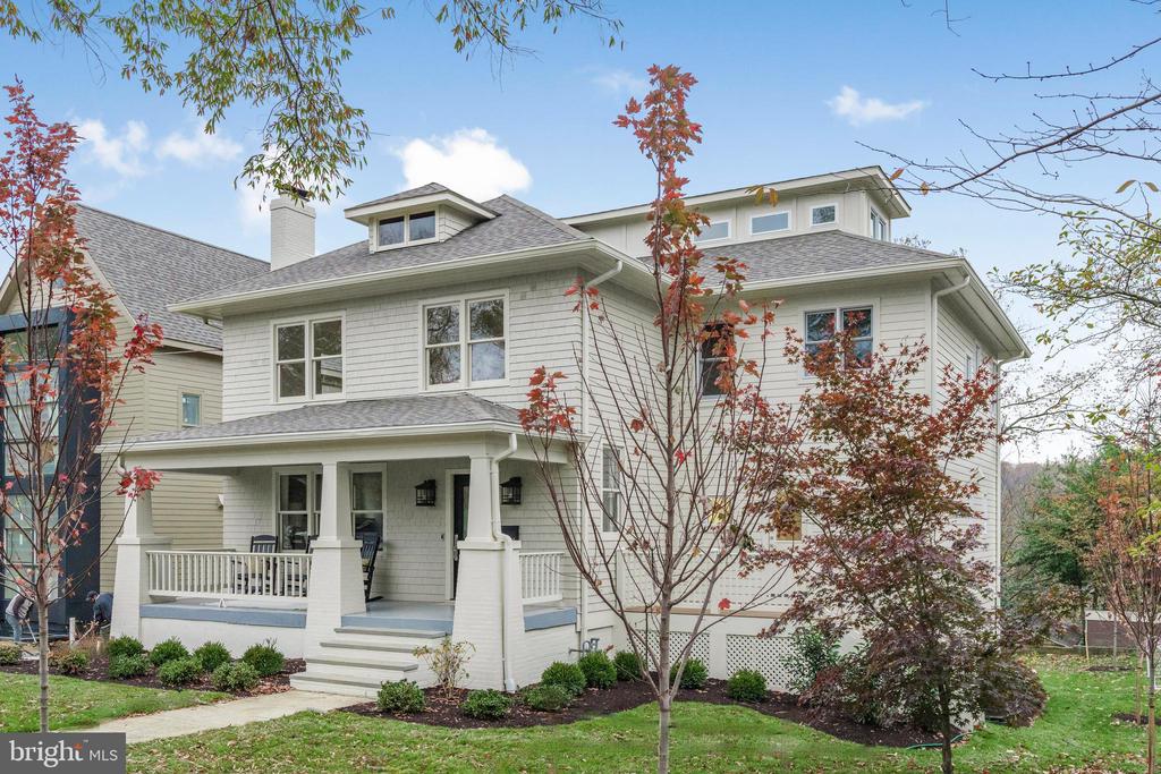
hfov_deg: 61.9
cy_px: 387
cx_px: 580
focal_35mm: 30
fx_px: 968
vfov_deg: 43.6
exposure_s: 1/500
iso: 2000
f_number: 7.1
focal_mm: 30
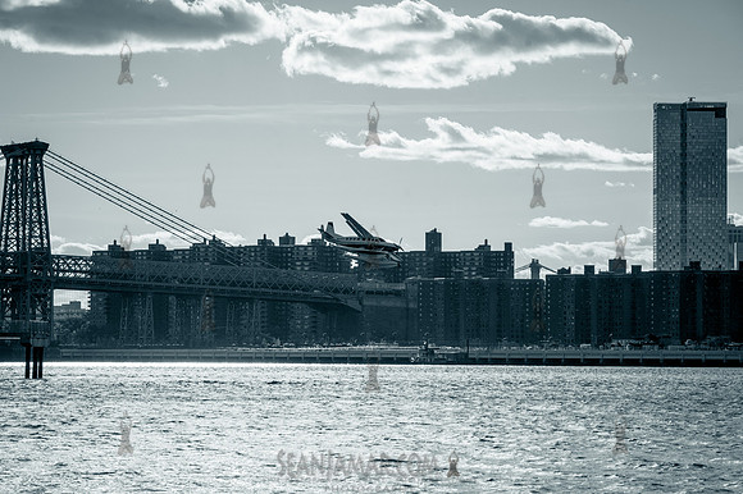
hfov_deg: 15.6
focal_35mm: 131
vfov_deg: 10.4
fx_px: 2708
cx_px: 363
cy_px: 247
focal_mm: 126
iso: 1000
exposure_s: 1/6400
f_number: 9
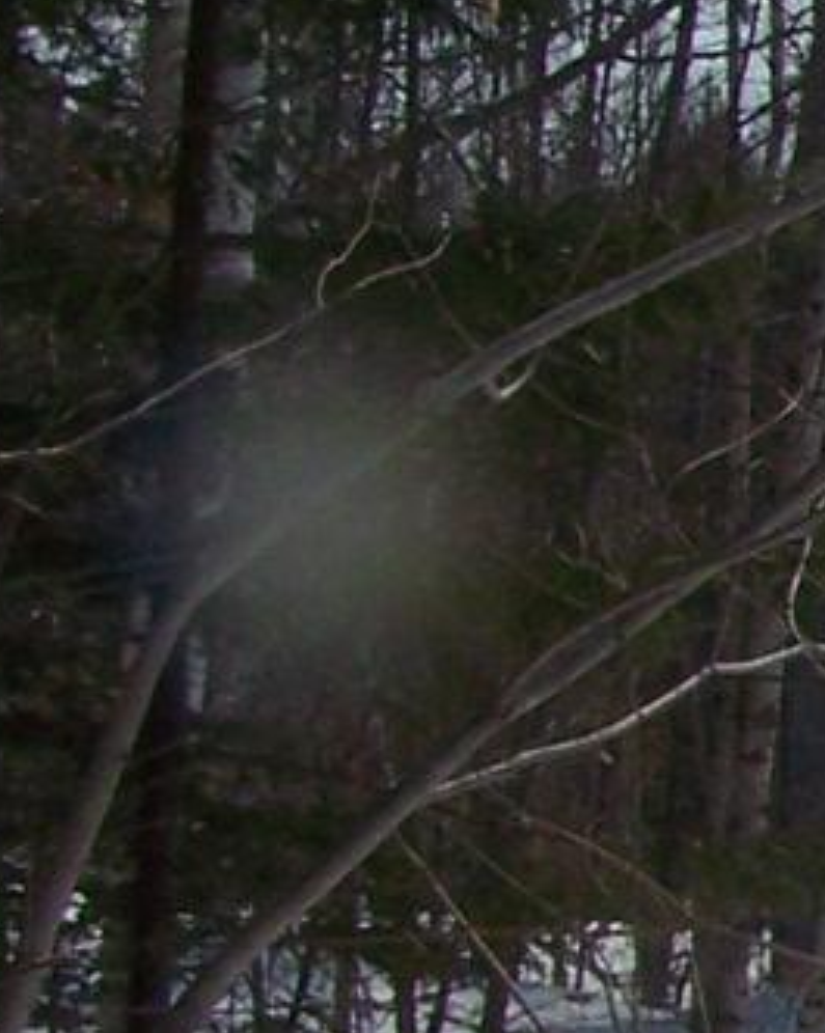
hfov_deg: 6.2
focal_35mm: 229
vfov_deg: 8.4
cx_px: 2593
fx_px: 6999
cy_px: 772
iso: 64
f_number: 5.6
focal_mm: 6.3
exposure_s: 1/800
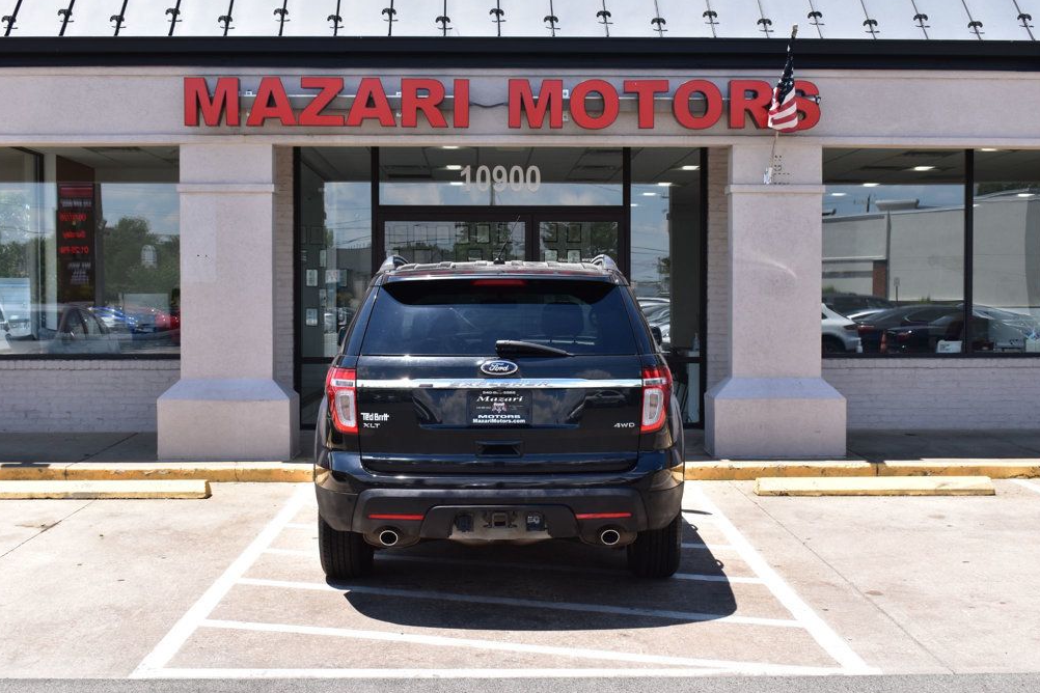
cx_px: 520
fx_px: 1372
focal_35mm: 48
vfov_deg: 28.4
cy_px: 342
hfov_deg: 41.5
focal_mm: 31
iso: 400
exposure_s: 1/320
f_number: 10
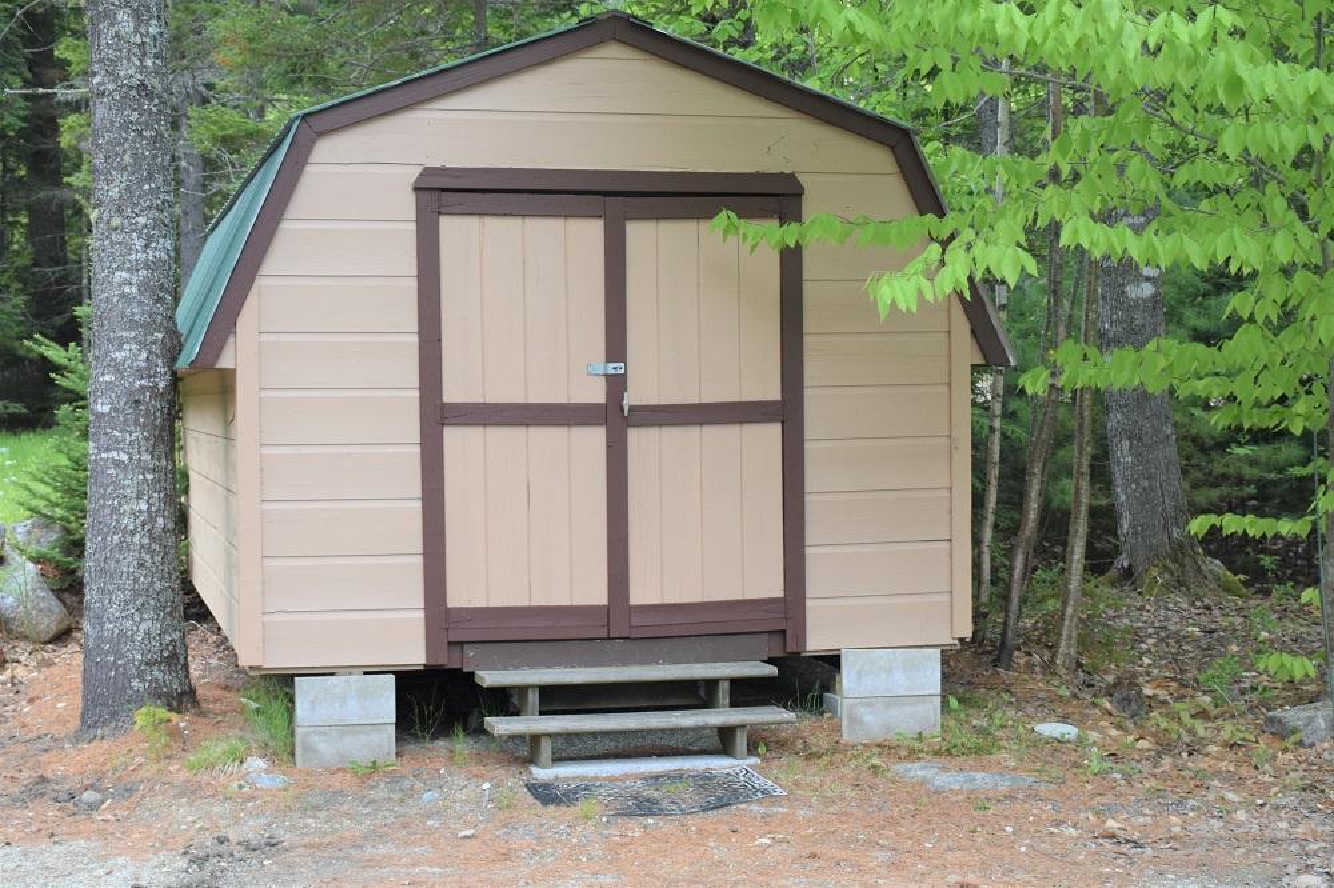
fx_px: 2222
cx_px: 667
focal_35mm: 60
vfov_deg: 22.6
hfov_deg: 33.4
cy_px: 444
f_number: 5.6
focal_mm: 40
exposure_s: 1/125
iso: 400
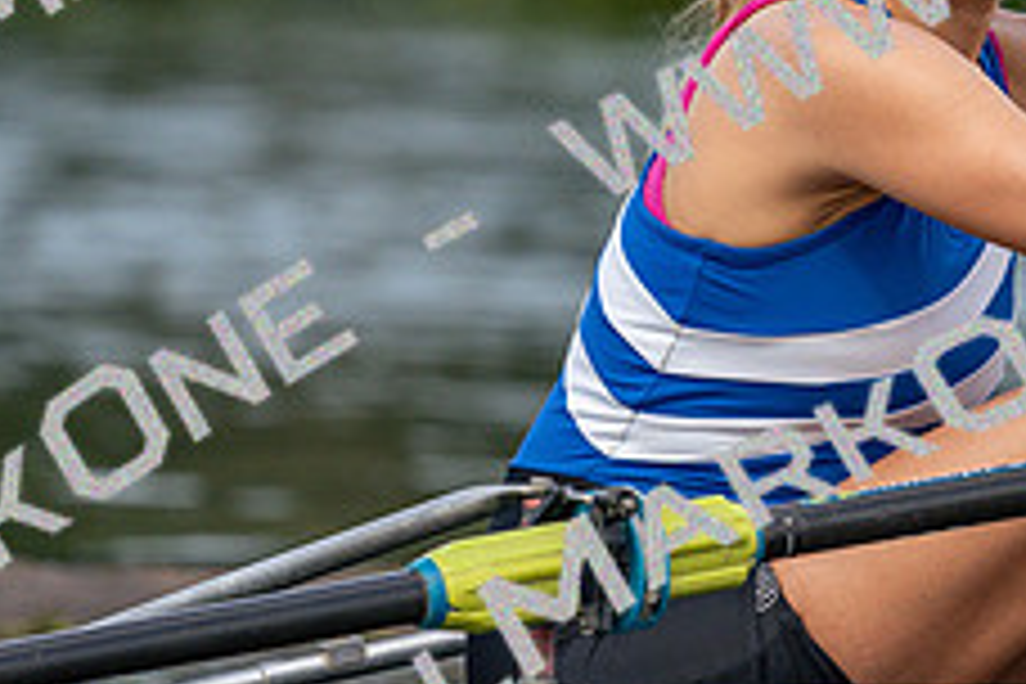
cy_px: 209
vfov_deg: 1.3
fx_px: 29552
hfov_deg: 2.0
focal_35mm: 1037
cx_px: 1107
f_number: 6.3
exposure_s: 1/1600
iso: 500
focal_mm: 407
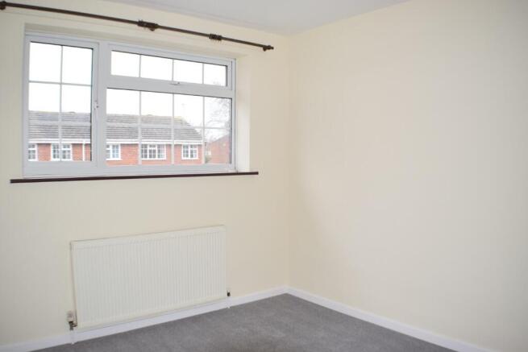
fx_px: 550
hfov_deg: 51.3
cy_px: 176
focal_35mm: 38
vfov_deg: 35.5
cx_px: 264
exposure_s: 1/125
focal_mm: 25
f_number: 5.6
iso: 640
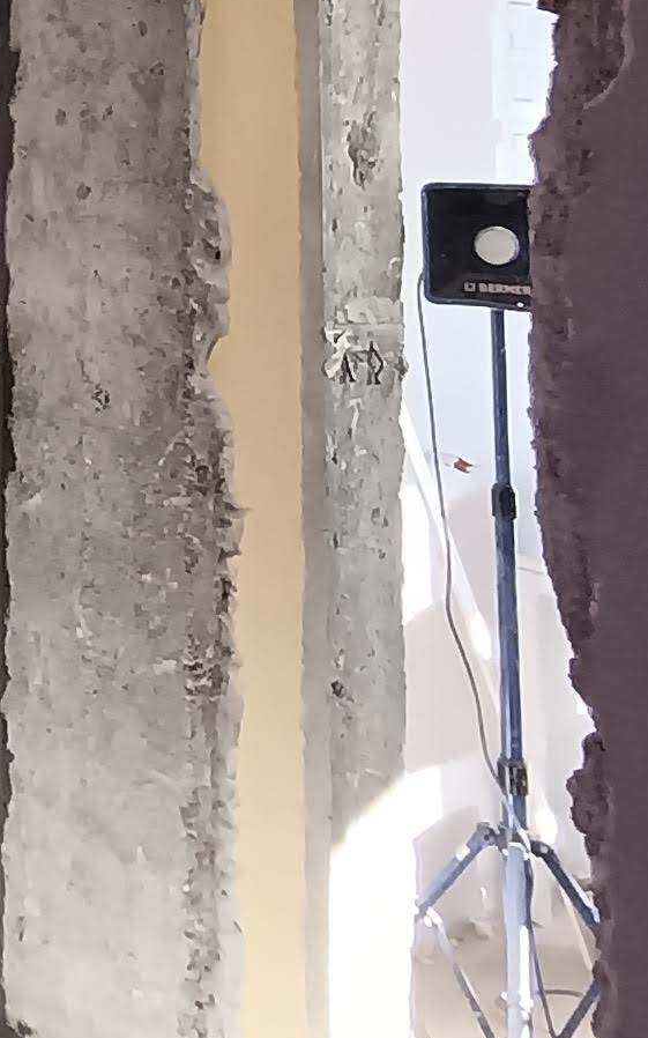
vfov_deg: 36.0
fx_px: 1470
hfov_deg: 20.2
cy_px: 61
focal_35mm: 52
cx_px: -407
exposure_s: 1/100
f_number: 2.2
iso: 559
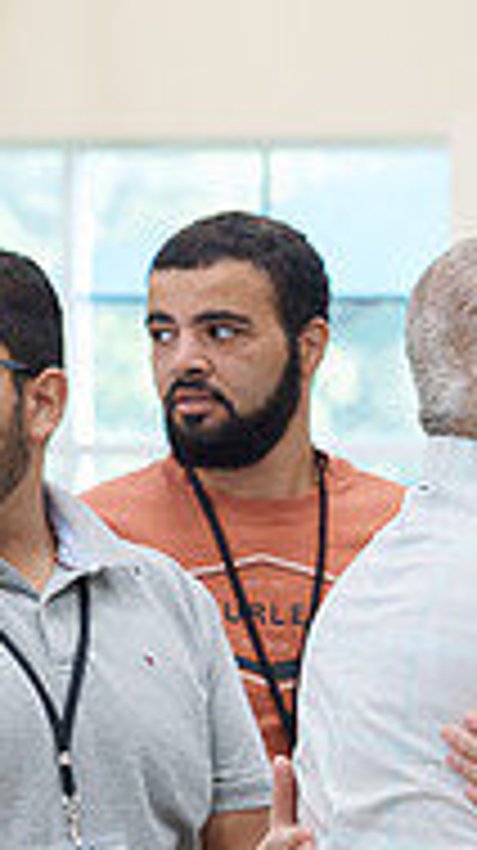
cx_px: 792
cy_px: 774
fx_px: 4575
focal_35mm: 203
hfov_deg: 5.9
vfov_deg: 10.6
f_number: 3.5
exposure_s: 1/125
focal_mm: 57
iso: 1600
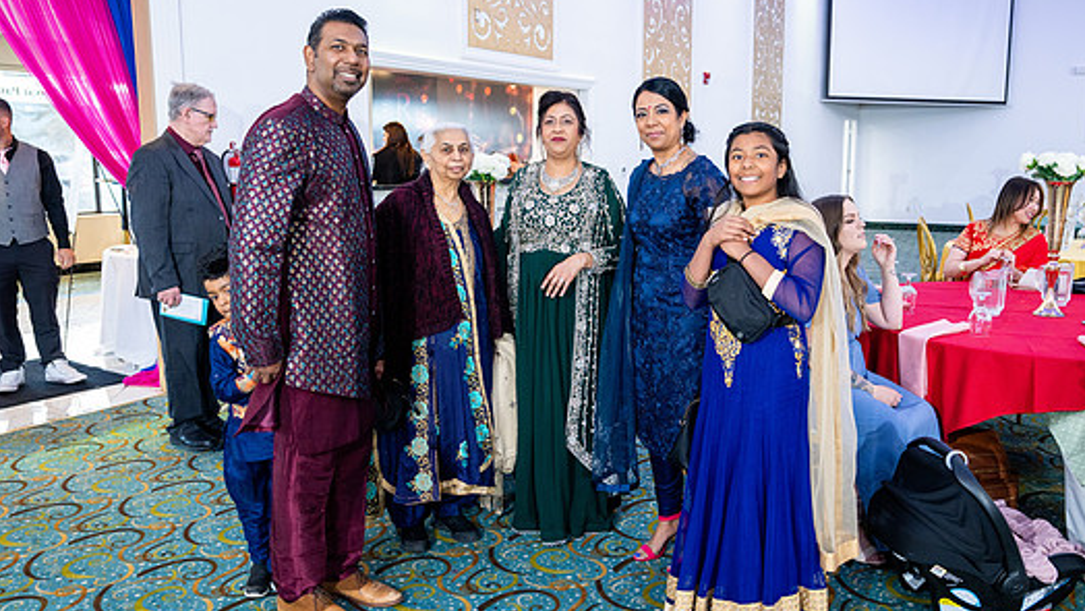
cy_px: 306
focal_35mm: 29
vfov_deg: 40.2
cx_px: 598
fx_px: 834
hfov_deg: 65.9
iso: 1250
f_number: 2.8
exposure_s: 1/125
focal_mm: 25
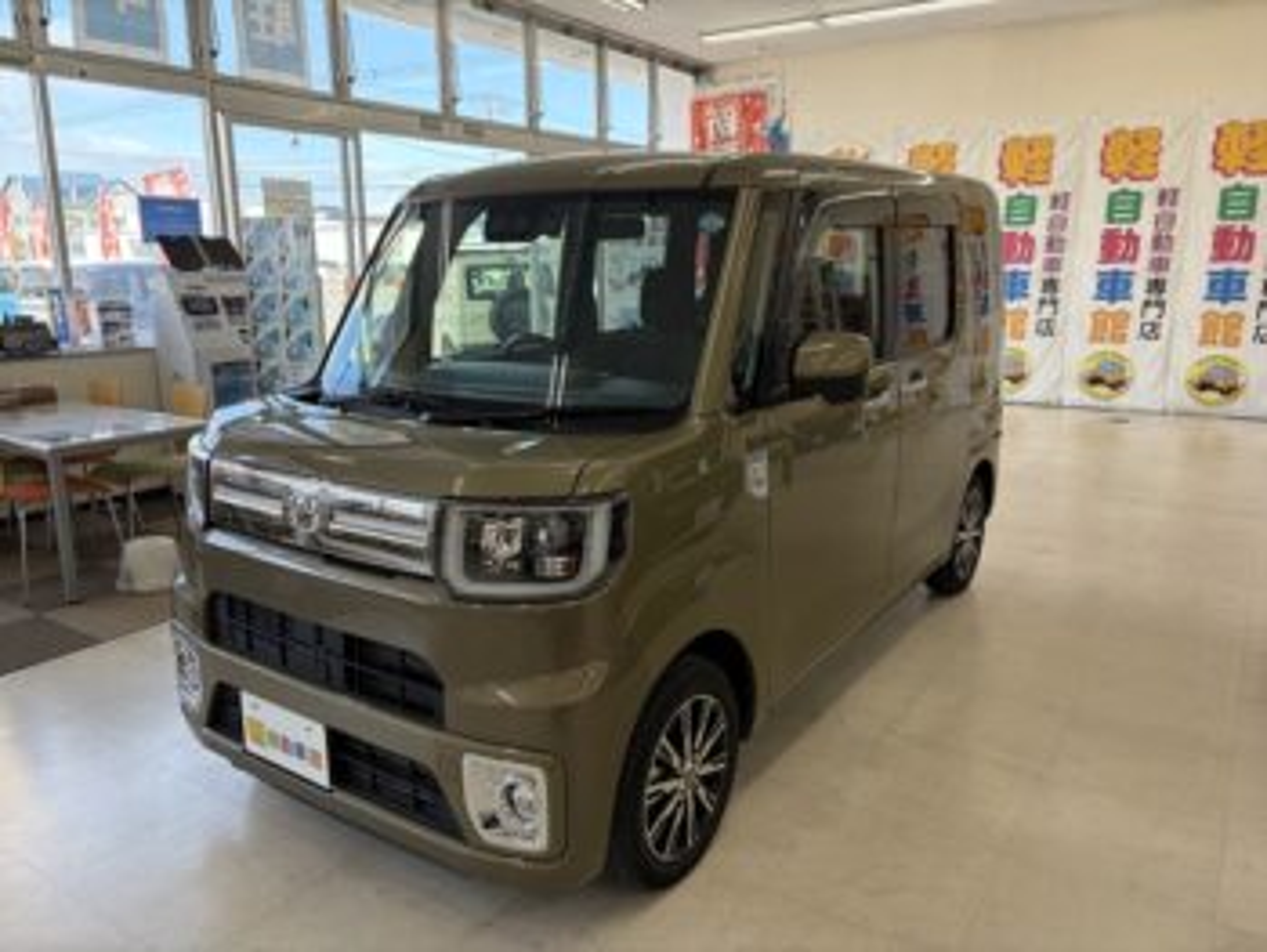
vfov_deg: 53.1
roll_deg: +0.3
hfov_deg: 67.3
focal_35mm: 26
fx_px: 952
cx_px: 634
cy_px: 476
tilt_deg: -11.8
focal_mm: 5.96
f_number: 1.6
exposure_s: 1/194
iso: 64
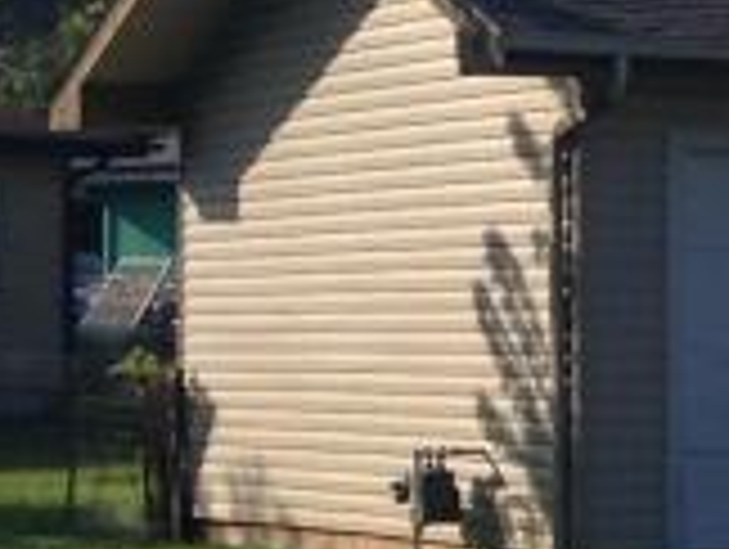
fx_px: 4387
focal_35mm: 208
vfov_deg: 7.2
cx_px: 1706
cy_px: 252
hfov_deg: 8.7
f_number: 2.4
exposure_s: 1/1391
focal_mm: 4.13
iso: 50
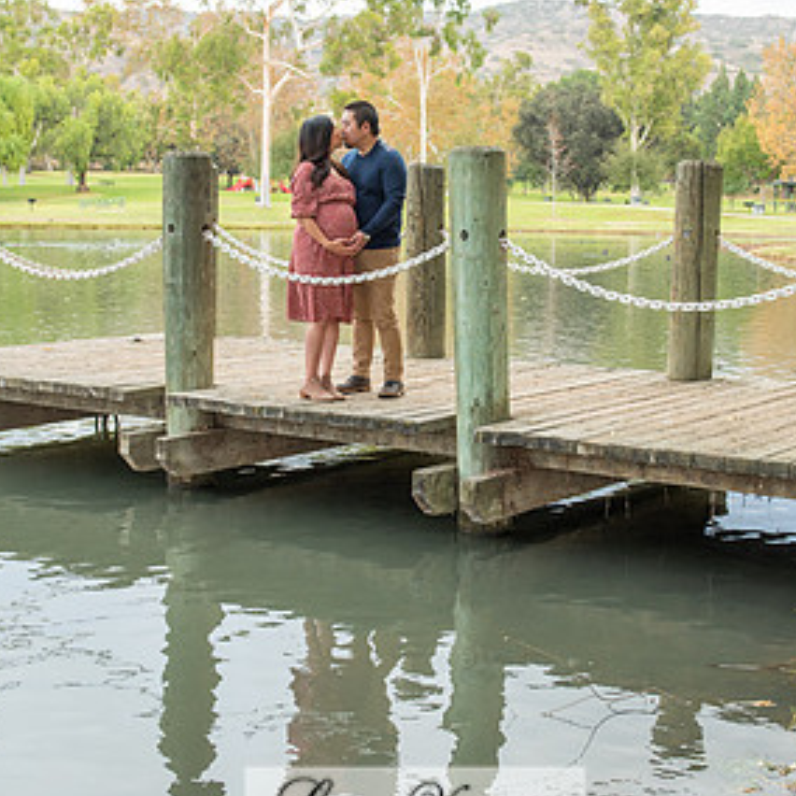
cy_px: 380
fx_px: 1535
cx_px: 415
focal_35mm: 59
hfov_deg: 29.1
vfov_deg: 29.1
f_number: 5
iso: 320
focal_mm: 34
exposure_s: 1/125
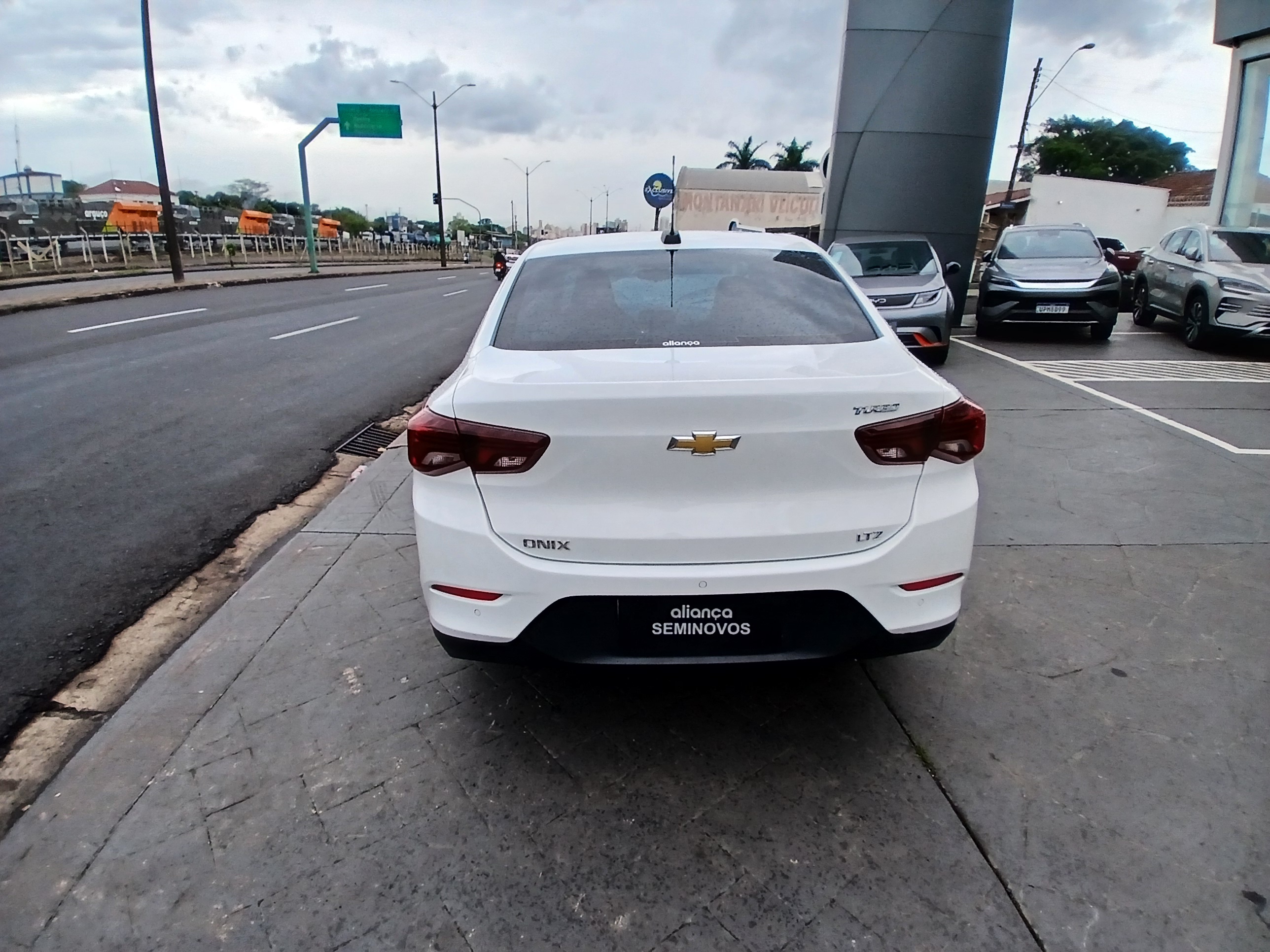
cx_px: 635
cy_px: 476
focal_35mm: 17
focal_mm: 1.4
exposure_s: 1/380
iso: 50
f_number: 2.2
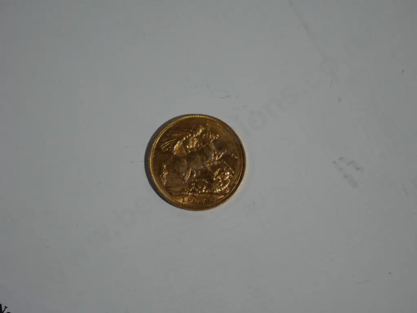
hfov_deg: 23.3
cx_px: 208
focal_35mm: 84
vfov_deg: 17.6
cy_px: 156
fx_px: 1012
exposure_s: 1/100
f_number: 5.6
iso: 400
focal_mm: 42
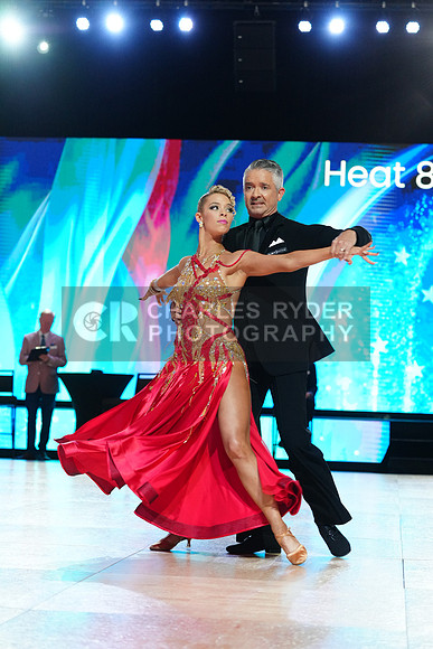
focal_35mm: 85
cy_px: 324
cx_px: 216
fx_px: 1533
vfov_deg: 23.9
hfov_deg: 16.1
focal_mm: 85
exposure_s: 1/320
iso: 2500
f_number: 4
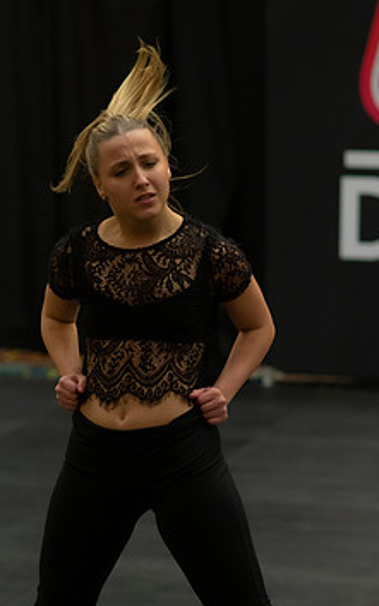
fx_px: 2724
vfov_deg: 12.7
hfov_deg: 8.0
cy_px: 366
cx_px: 173
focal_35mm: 165
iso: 1250
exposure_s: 1/640
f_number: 2
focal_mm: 85
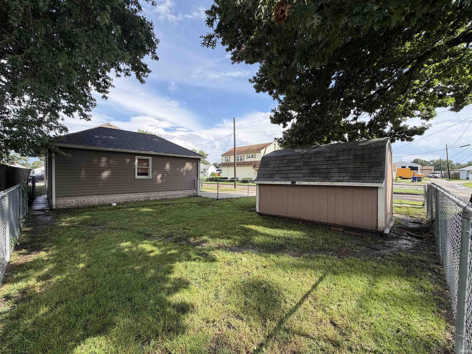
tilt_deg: -0.2
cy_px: 177
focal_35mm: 14
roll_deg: -0.1
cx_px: 236
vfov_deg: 85.7
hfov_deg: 102.1
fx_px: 191
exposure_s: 1/742
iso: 40
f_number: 2.2
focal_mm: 2.22
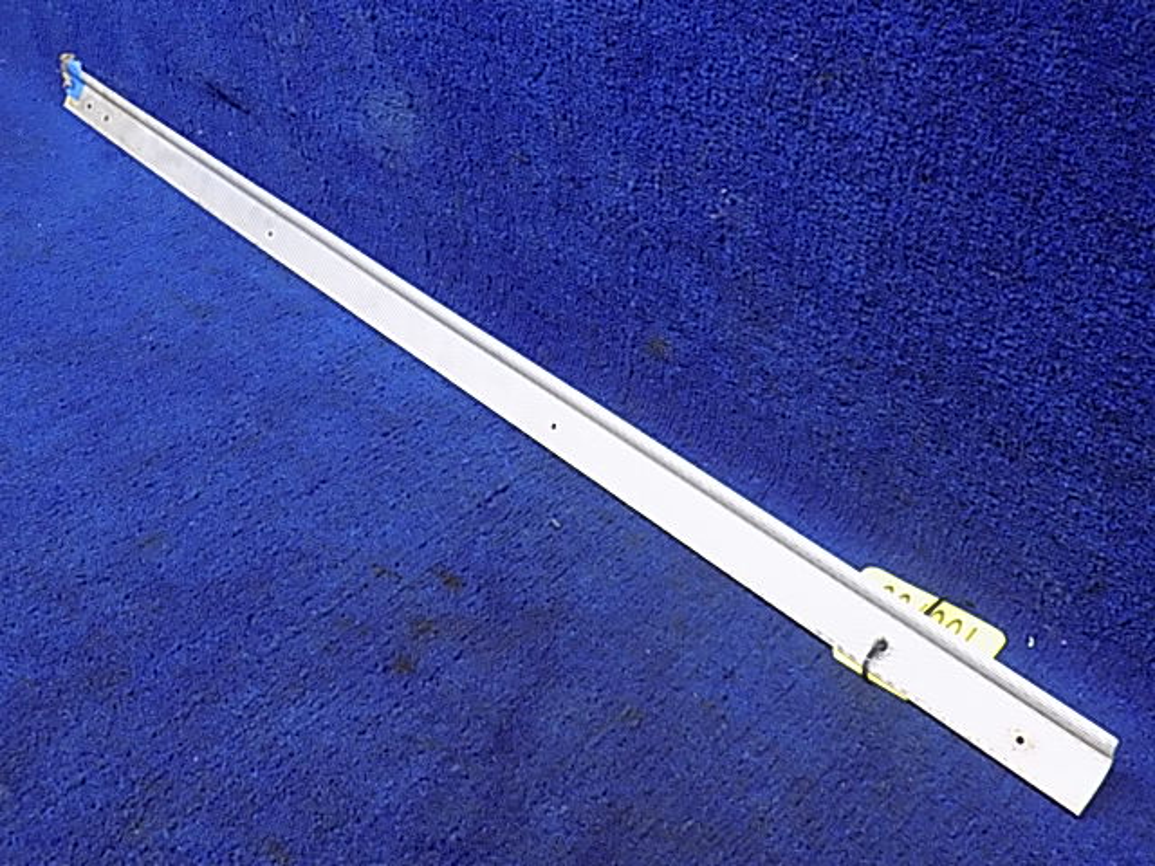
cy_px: 433
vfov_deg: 41.8
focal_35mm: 34
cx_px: 578
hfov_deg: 54.0
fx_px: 1134
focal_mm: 6.1
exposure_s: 1/15
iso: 400
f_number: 3.4
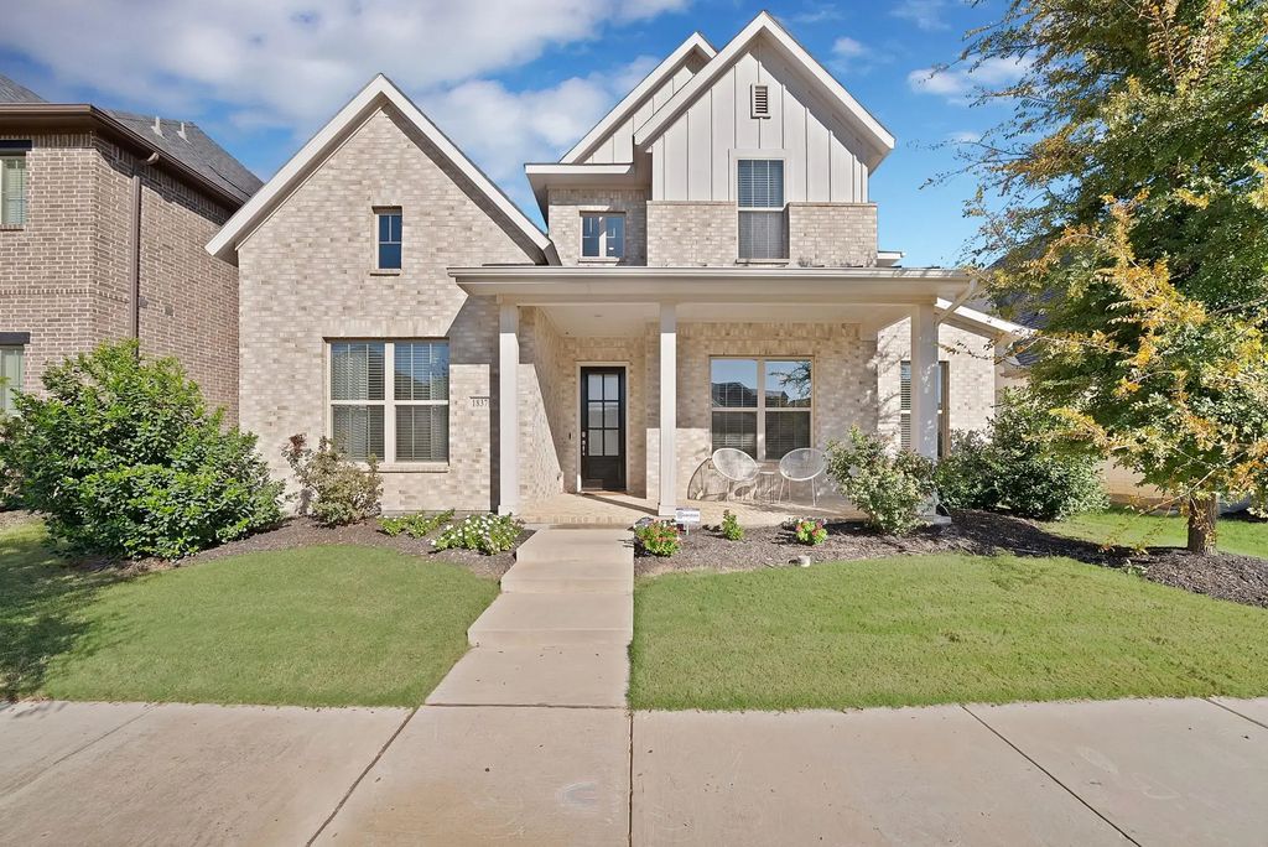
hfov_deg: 112.6
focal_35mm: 12
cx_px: 634
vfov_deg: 90.1
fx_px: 423
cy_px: 424
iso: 640
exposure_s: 1/250
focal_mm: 12
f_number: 9
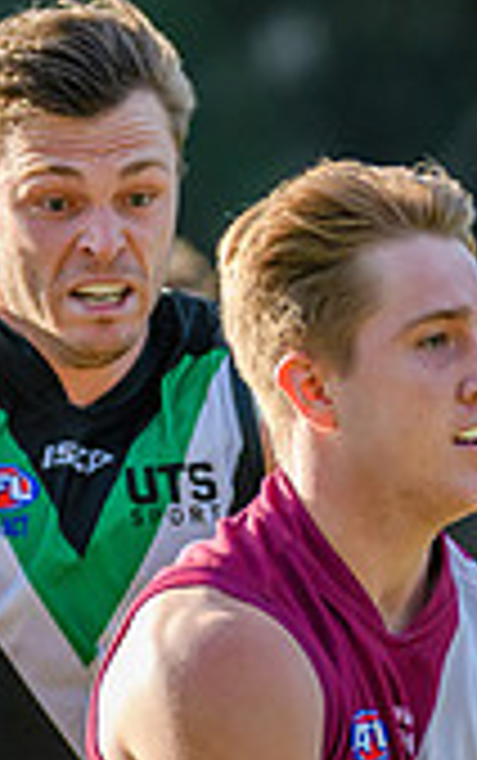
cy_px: 819
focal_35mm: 894
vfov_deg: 2.3
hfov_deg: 1.5
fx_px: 18548
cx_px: 676
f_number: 4
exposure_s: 1/2500
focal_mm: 240
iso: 1250
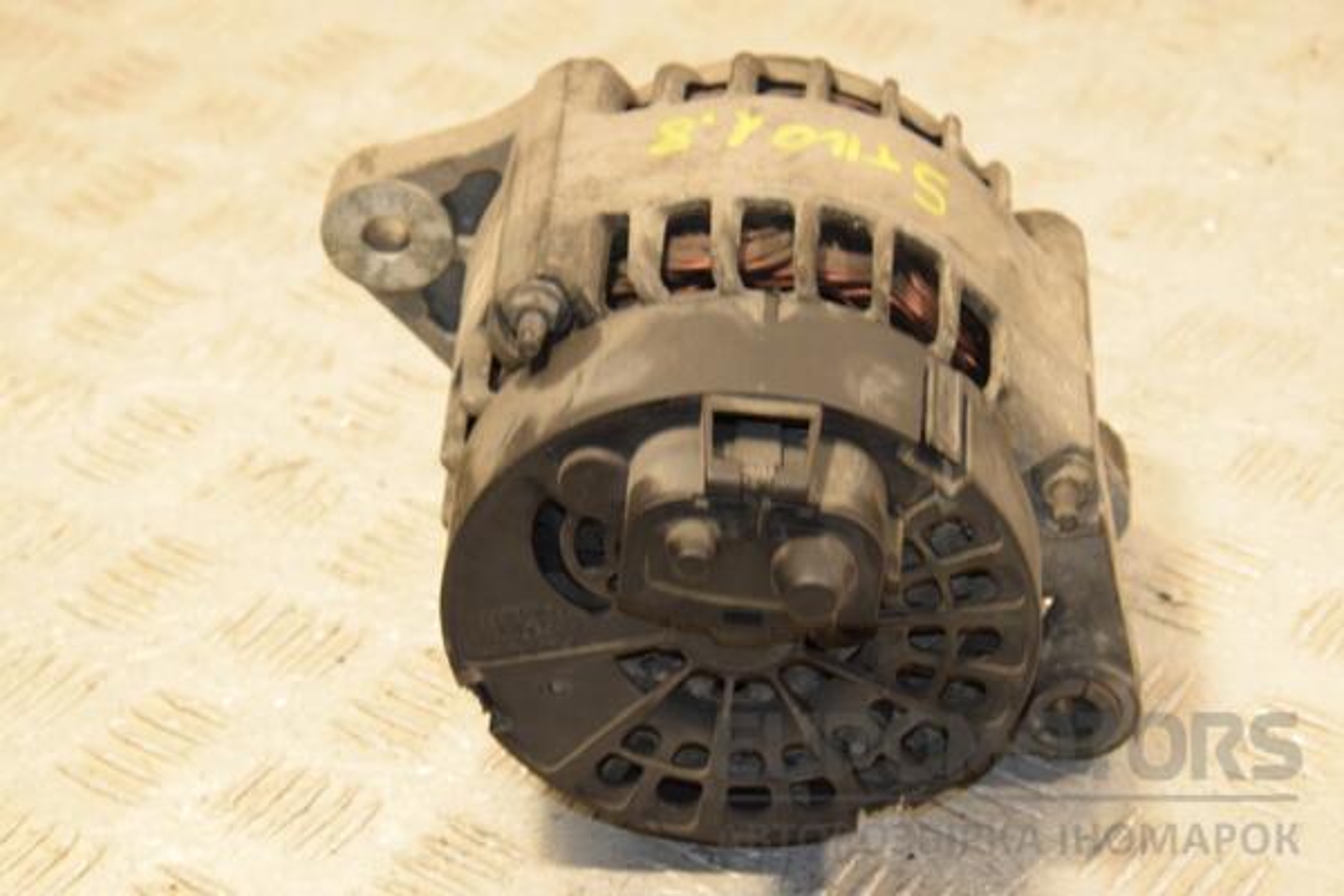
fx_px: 3920
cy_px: 448
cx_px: 672
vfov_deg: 13.0
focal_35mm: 105
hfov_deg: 19.5
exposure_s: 1/50
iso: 800
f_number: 9
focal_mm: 70
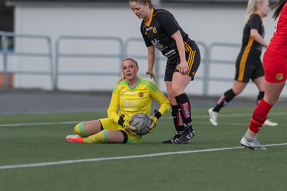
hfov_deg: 4.6
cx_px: 144
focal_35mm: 452
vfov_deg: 3.0
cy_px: 96
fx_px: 3602
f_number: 3.2
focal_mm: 300
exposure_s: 1/1250
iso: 320
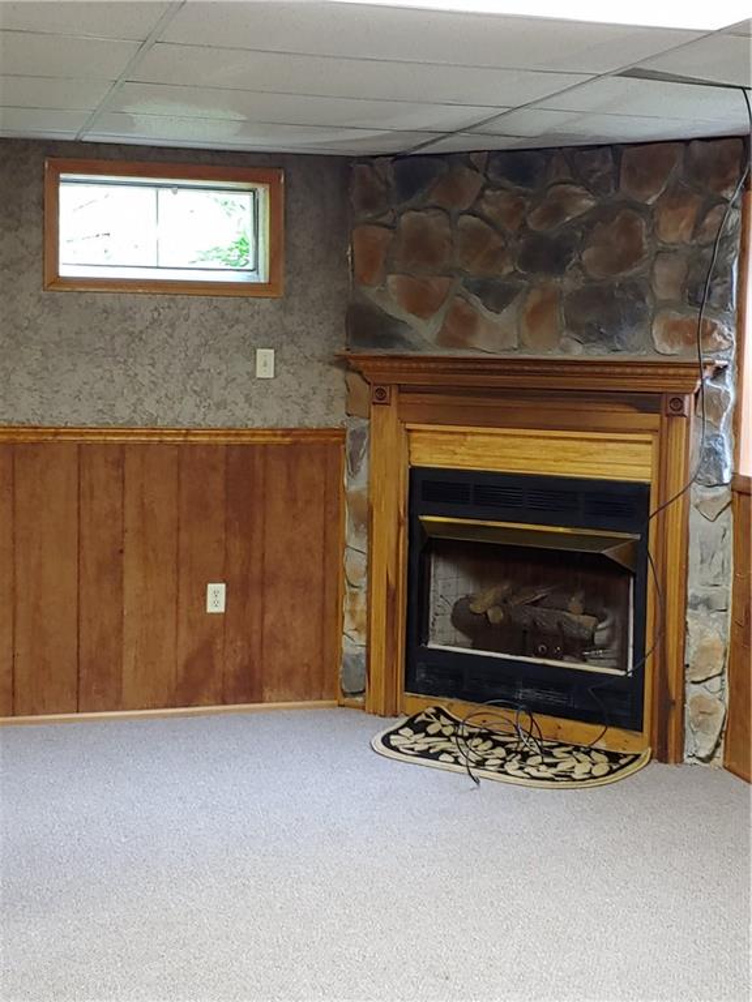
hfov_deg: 30.9
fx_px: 1361
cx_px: 376
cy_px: 501
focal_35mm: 47
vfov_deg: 40.4
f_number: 1.5
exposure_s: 1/24
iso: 200
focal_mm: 4.23
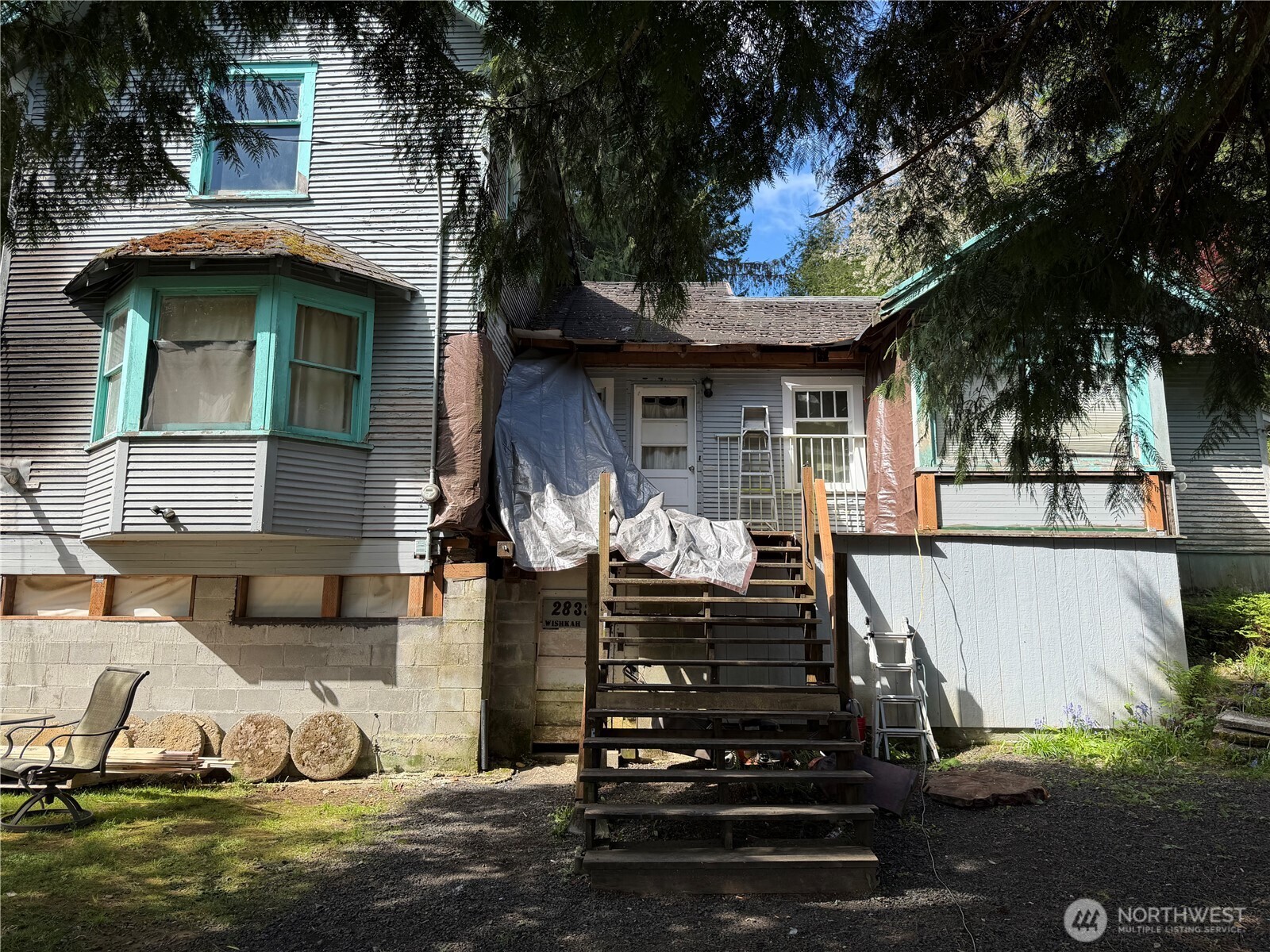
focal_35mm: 24
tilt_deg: +10.5
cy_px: 476
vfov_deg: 56.8
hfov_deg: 71.6
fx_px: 881
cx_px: 635
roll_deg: -0.1
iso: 80
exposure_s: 1/1812
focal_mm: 6.76
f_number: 1.78
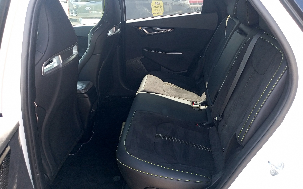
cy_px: 85
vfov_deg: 45.9
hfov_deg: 68.4
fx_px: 223
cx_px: 152
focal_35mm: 27
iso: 199
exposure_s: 1/100
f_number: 1.79
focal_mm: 4.69
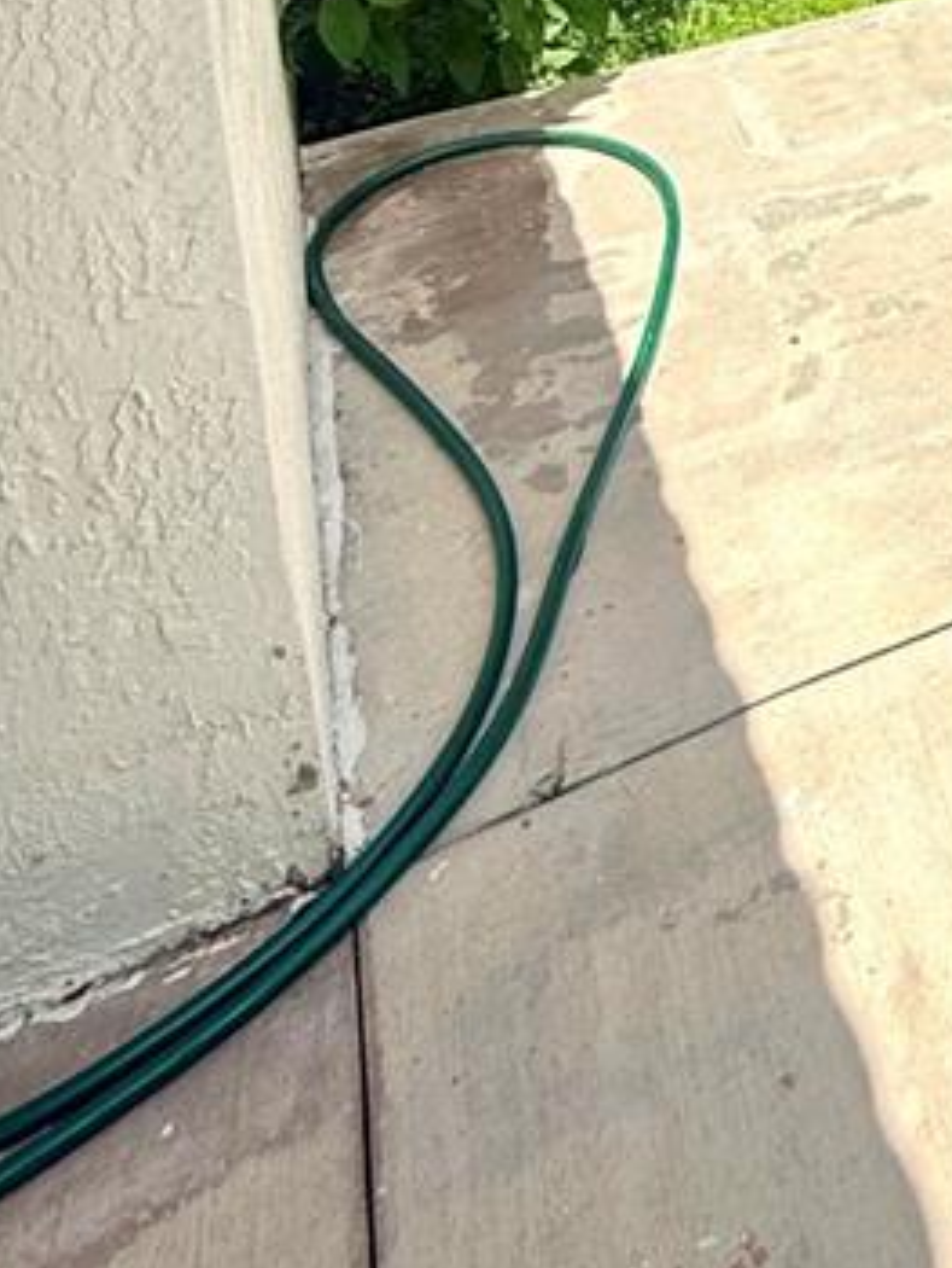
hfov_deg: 25.3
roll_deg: +1.3
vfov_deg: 30.2
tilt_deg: -10.4
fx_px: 1758
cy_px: -435
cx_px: 1299
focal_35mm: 48
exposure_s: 1/1399
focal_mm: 2.22
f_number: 2.2
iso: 50
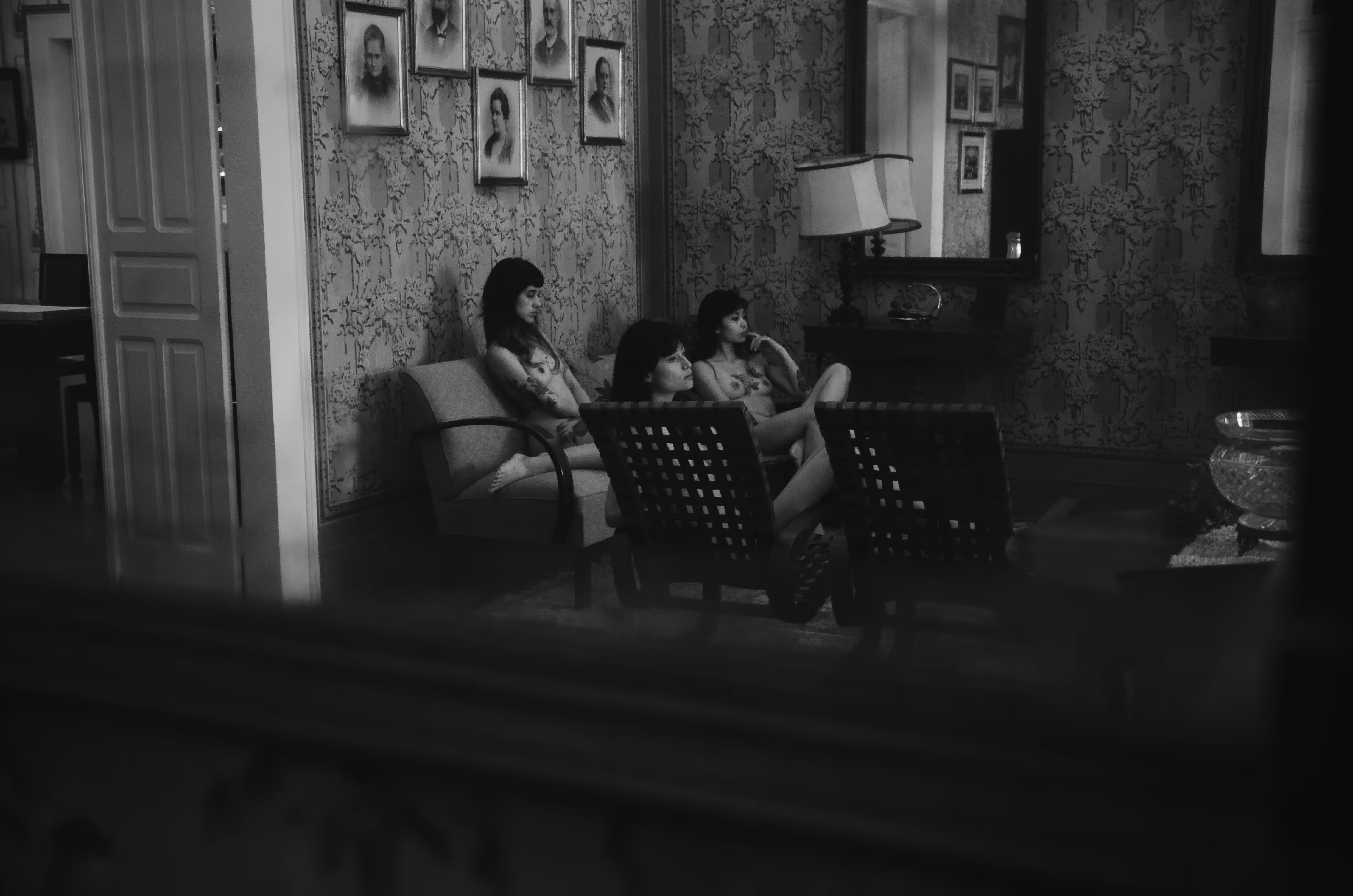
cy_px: 448
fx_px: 1688
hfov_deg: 43.7
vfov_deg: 29.7
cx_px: 676
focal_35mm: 45
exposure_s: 1/80
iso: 640
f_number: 4.2
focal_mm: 30
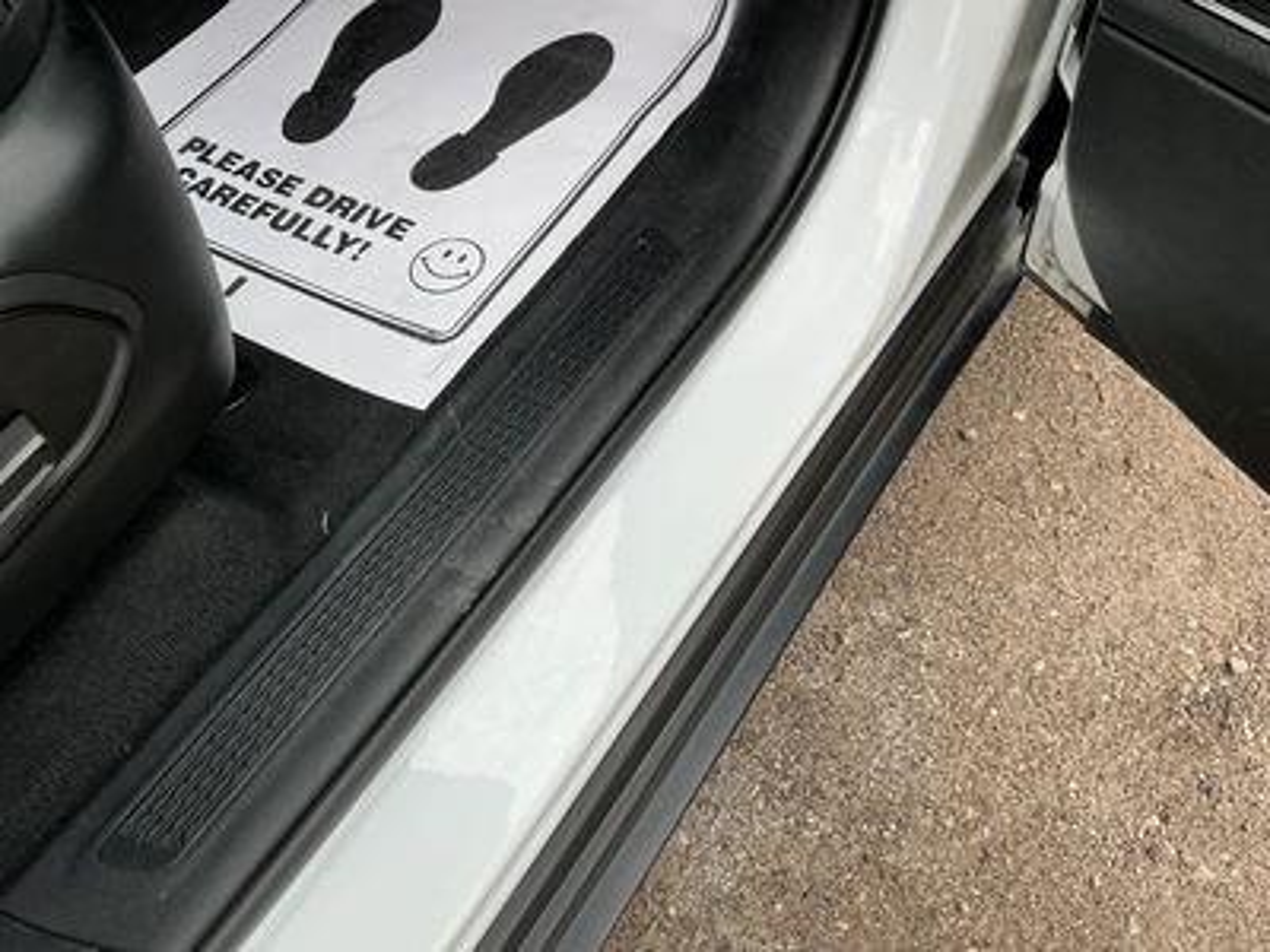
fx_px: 1027
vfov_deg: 49.7
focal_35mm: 28
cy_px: 476
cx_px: 635
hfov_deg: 63.4
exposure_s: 1/100
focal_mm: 3
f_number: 1.8
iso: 20
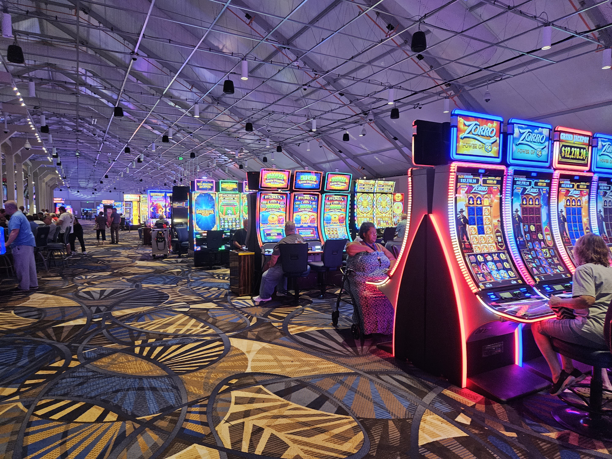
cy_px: 230
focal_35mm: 23
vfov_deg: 58.9
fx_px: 407
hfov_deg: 73.9
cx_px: 306
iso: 800
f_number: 1.8
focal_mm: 5.4
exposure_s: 1/120
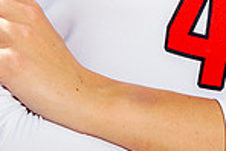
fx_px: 1175
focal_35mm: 187
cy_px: -120
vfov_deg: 7.2
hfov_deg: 11.0
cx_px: 169
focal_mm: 30
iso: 100
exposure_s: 1/125
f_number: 8
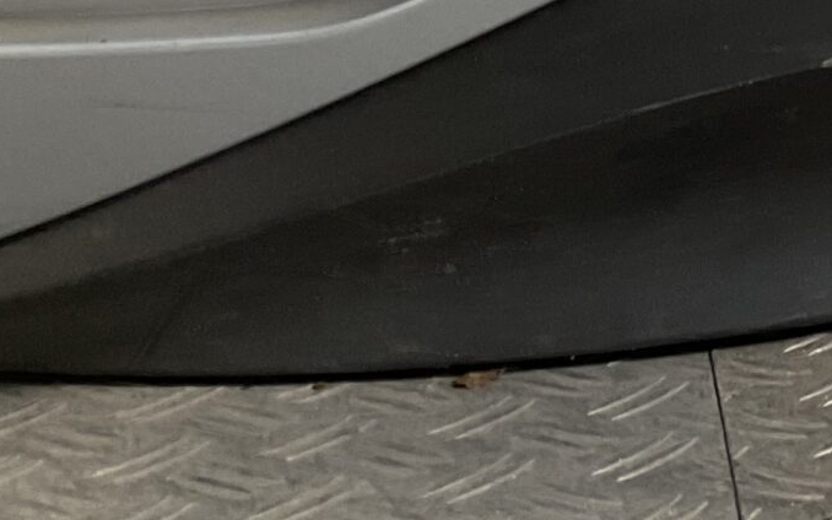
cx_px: 1447
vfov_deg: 11.0
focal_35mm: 116
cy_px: -206
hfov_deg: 15.7
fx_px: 2631
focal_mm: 3
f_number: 1.8
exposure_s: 1/1279
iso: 16
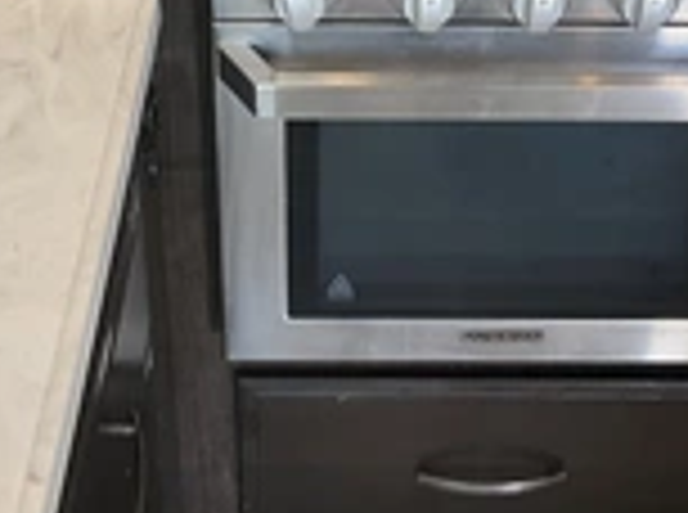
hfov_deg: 25.7
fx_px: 1507
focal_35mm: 76
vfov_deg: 18.8
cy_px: 0
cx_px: 378
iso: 64
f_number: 1.8
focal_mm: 3
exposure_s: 1/50
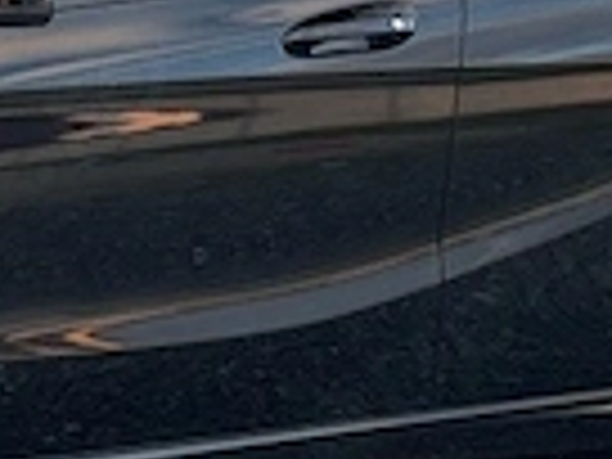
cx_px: 58
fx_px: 3730
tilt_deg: -10.1
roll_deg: -0.2
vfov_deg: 7.0
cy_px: 274
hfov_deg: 9.3
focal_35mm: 211
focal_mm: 6.76
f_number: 1.78
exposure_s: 1/92
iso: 100
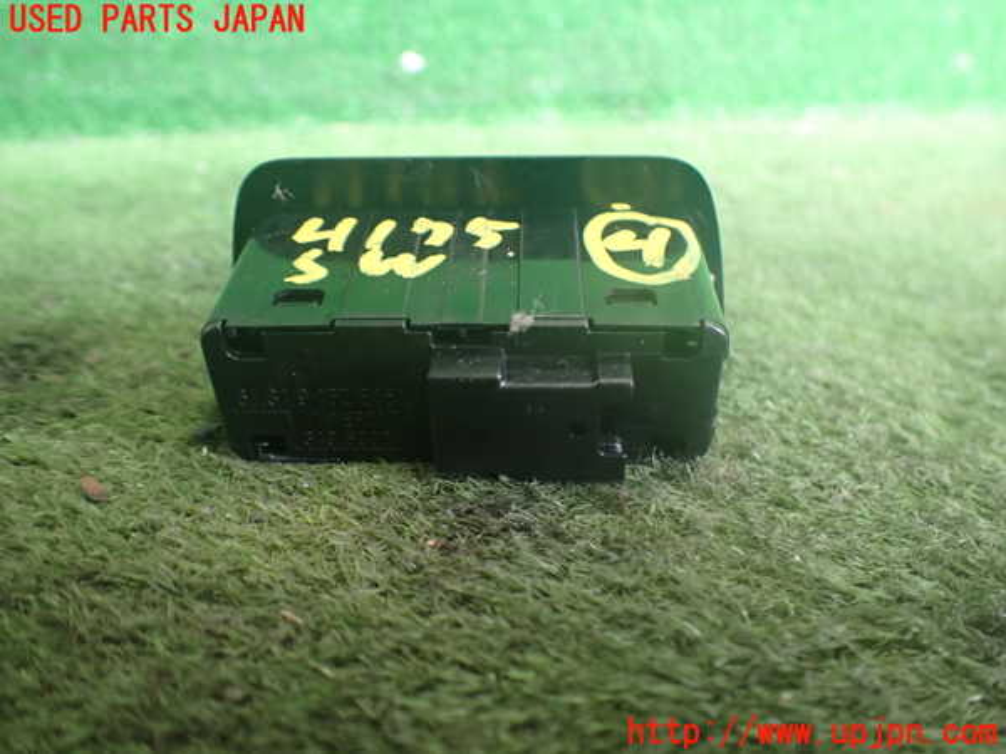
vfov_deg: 46.8
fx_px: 872
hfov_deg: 60.0
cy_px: 377
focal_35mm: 30
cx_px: 503
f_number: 2.3
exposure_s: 1/80
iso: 800
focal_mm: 5.4
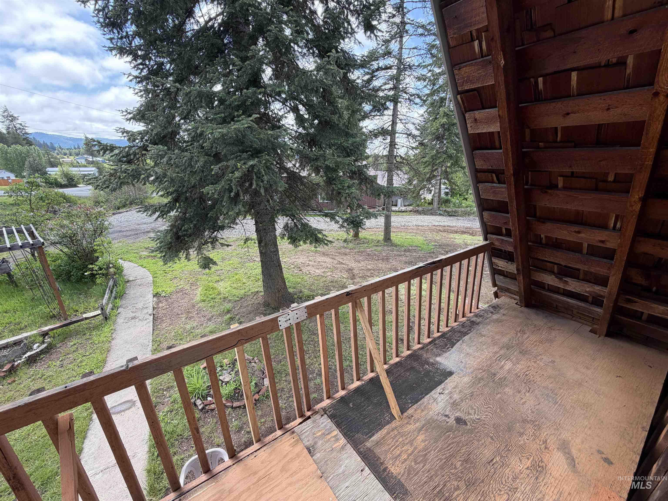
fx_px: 270
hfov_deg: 102.1
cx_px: 334
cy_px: 250
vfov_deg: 85.7
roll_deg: +0.2
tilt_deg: -19.3
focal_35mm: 14
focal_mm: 2.22
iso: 40
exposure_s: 1/180
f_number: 2.2
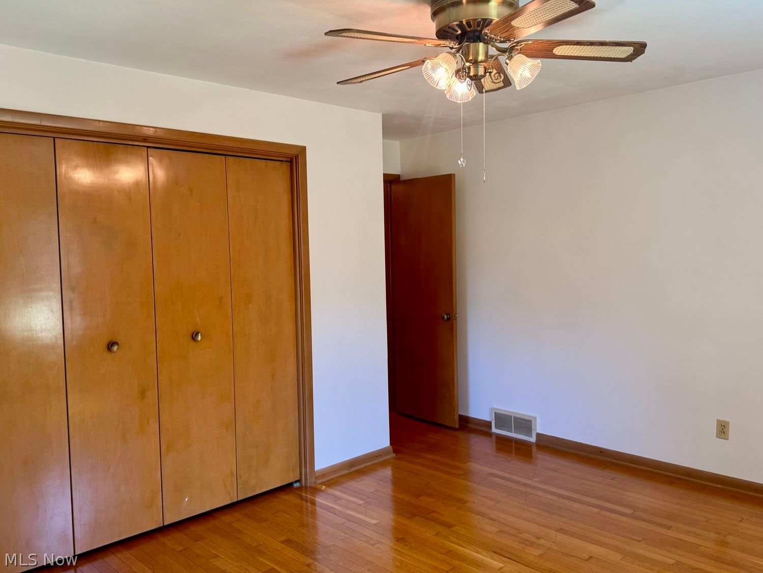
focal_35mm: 24
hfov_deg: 71.6
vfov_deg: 56.8
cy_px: 286
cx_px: 382
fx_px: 529
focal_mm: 6.76
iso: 125
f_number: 1.78
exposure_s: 1/60
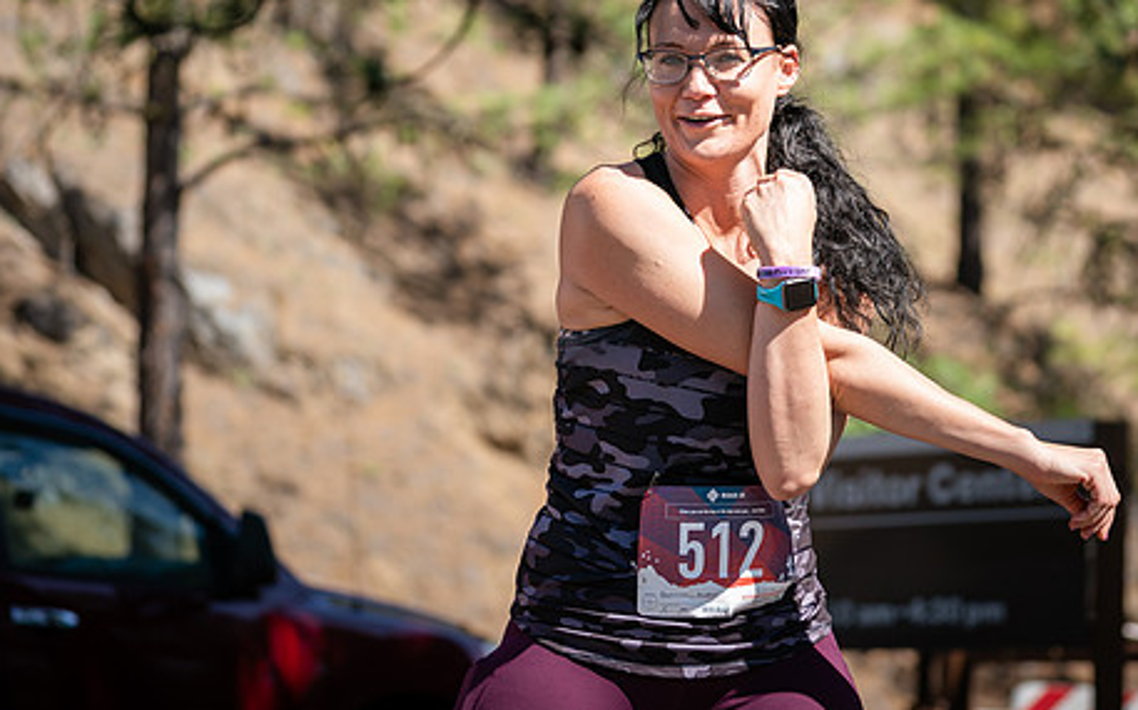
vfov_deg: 8.5
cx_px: 683
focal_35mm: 154
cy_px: 236
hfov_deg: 13.6
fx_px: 4773
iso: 100
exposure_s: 1/500
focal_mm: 107
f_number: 4
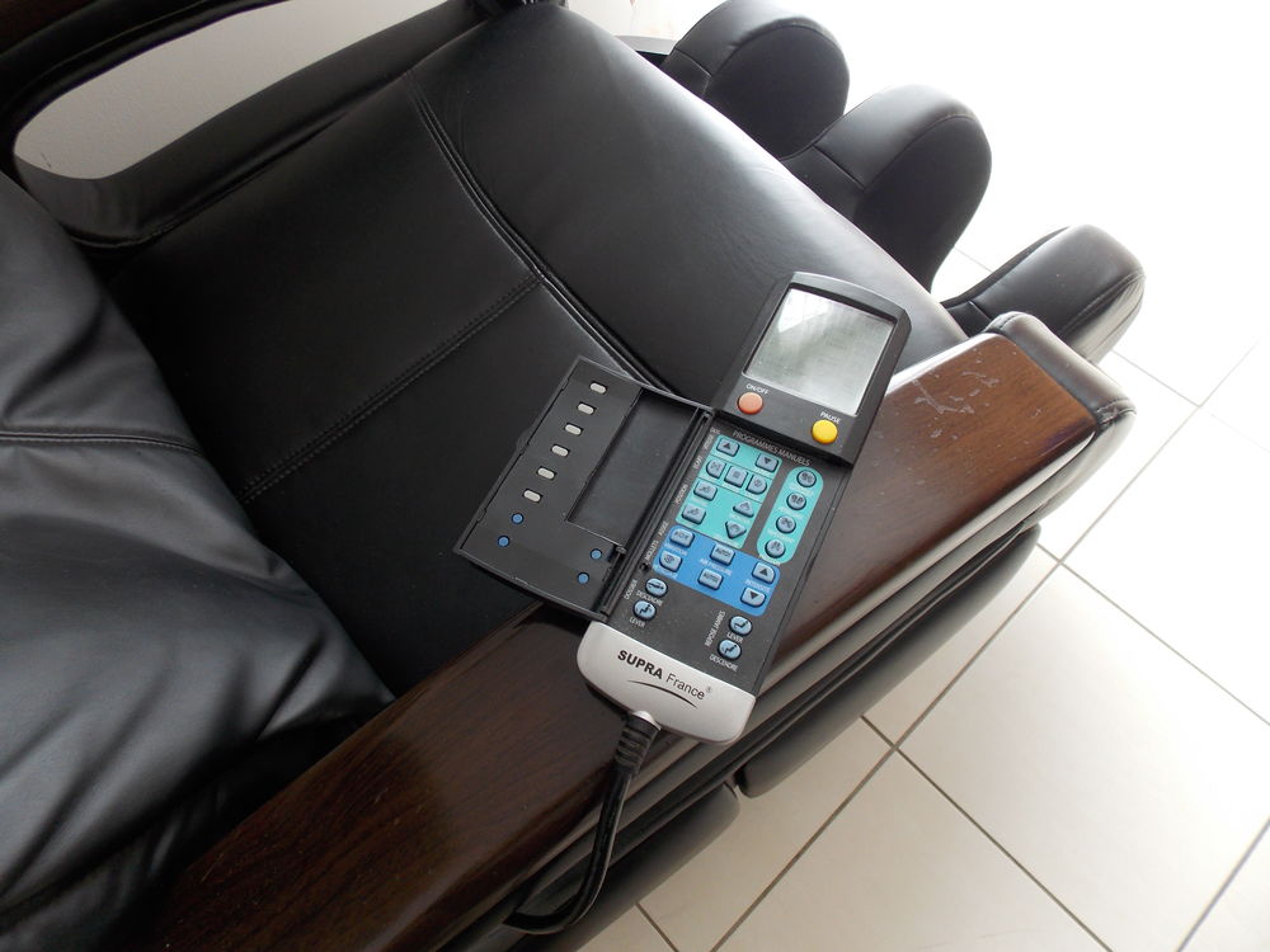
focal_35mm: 23
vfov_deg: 58.9
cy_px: 476
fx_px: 844
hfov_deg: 73.9
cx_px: 635
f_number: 3.1
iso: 125
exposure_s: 1/30
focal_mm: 4
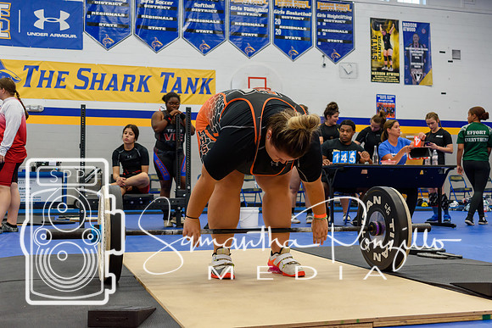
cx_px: 246
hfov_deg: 43.6
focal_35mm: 45
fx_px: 615
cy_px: 164
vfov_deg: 29.9
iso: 560
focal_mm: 30
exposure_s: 1/60
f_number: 4.2
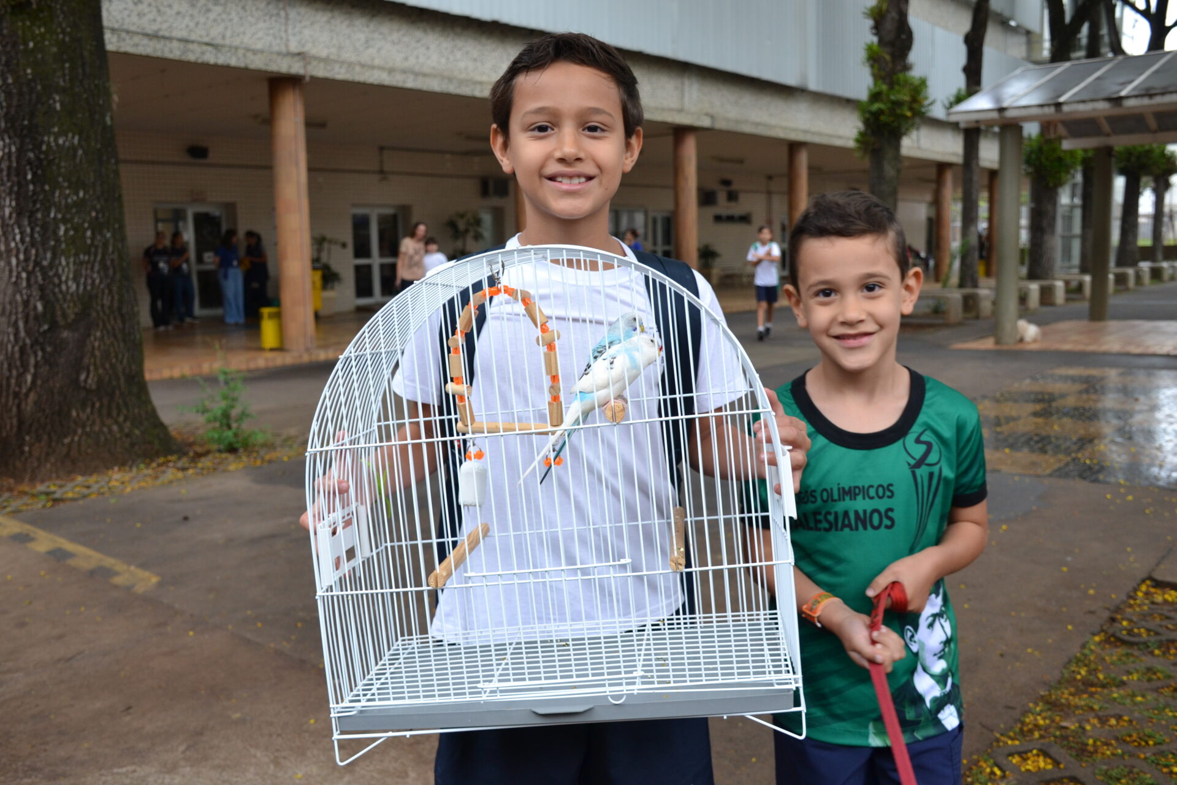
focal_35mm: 33
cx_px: 588
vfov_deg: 40.0
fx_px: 1079
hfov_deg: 57.2
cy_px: 392
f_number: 4.5
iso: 400
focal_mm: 22
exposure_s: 1/80
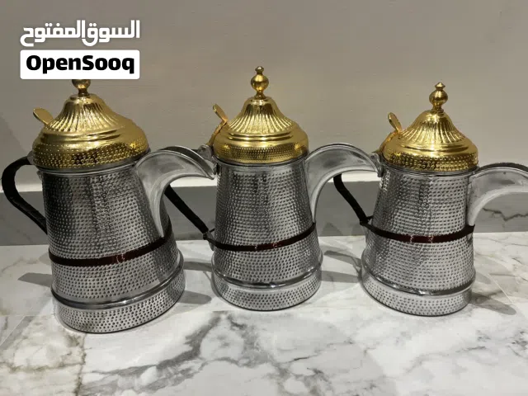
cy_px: 198
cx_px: 264
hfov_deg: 67.3
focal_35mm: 26
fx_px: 397
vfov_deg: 53.1
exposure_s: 1/50
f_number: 1.6
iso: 160
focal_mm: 5.1
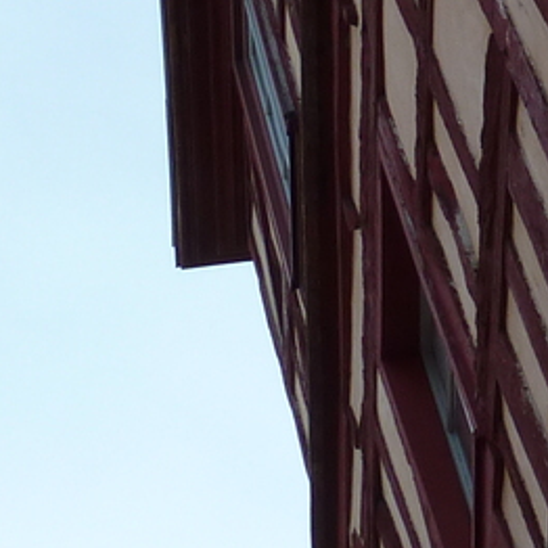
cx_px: 1019
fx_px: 2418
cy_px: -79
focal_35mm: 135
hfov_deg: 11.8
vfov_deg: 12.7
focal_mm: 4.1
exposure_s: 1/400
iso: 80
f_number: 4
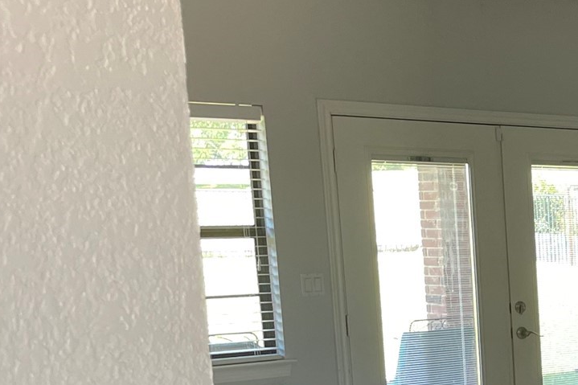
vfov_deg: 17.1
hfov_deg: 22.7
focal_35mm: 77
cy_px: 435
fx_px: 1236
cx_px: 801
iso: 125
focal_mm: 4.2
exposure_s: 1/105
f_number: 1.6
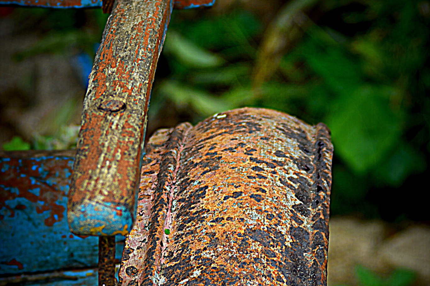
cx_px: 215
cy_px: 189
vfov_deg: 7.2
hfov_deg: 10.7
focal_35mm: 192
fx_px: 2290
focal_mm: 85
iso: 100
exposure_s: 1/200
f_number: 5
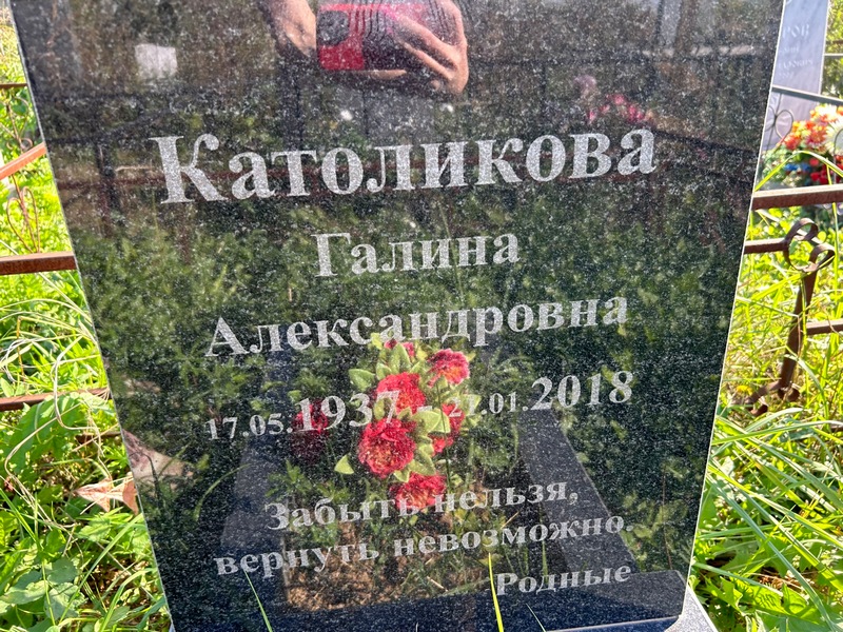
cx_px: 422
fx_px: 633
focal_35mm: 26
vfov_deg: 53.1
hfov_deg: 67.3
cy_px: 316
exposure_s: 1/259
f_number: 1.5
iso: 40
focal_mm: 5.7
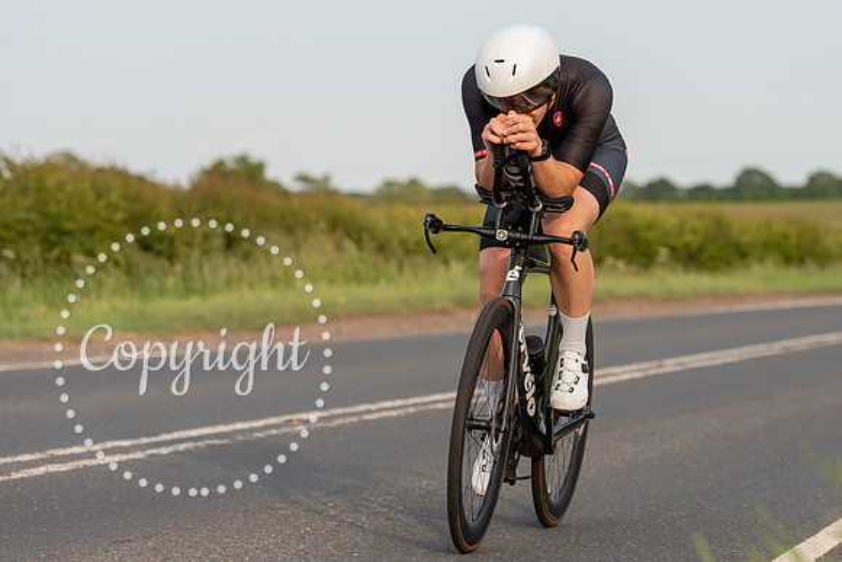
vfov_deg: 9.7
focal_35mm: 142
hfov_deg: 14.5
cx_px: 552
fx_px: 3312
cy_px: 205
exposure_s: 1/1000
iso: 200
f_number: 4
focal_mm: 108
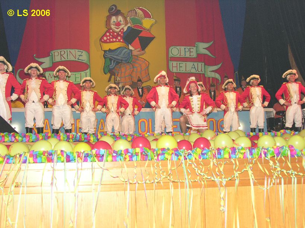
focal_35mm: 50
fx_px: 440
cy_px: 114
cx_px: 152
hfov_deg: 38.2
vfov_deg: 29.1
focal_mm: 12.7
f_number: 3.1
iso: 100
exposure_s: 1/60.1
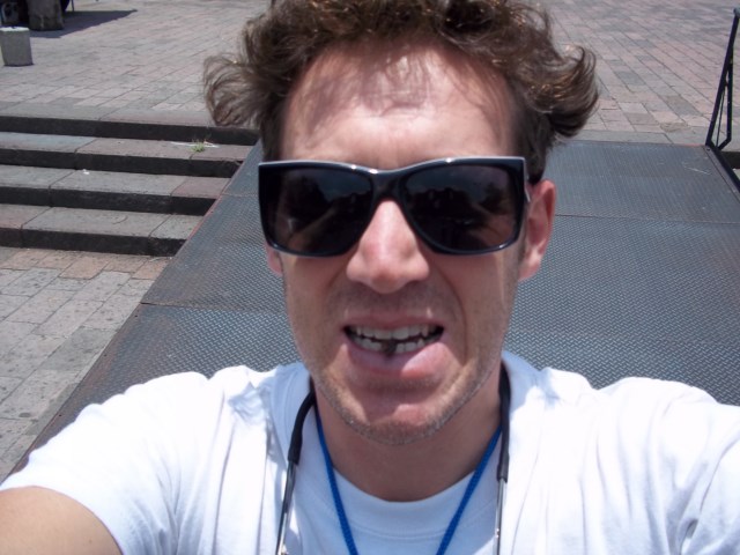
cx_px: 370
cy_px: 278
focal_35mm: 36
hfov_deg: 51.4
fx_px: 770
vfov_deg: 39.7
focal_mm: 6.5
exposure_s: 1/250
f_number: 8
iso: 80
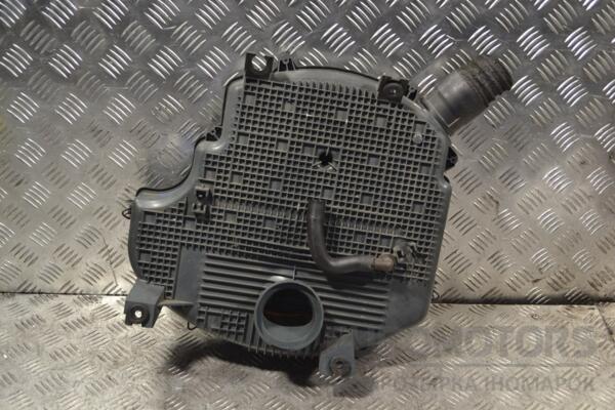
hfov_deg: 41.1
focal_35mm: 48
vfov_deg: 28.1
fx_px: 820
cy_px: 205
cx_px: 308
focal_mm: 32
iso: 400
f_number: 4.8
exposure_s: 1/80
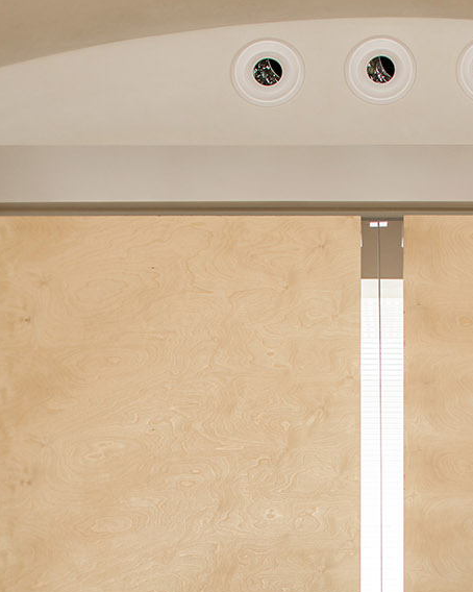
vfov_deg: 17.9
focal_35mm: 107
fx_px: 1873
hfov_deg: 14.3
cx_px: 380
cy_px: 248
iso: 100
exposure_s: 1/25
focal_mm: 45
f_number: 3.5
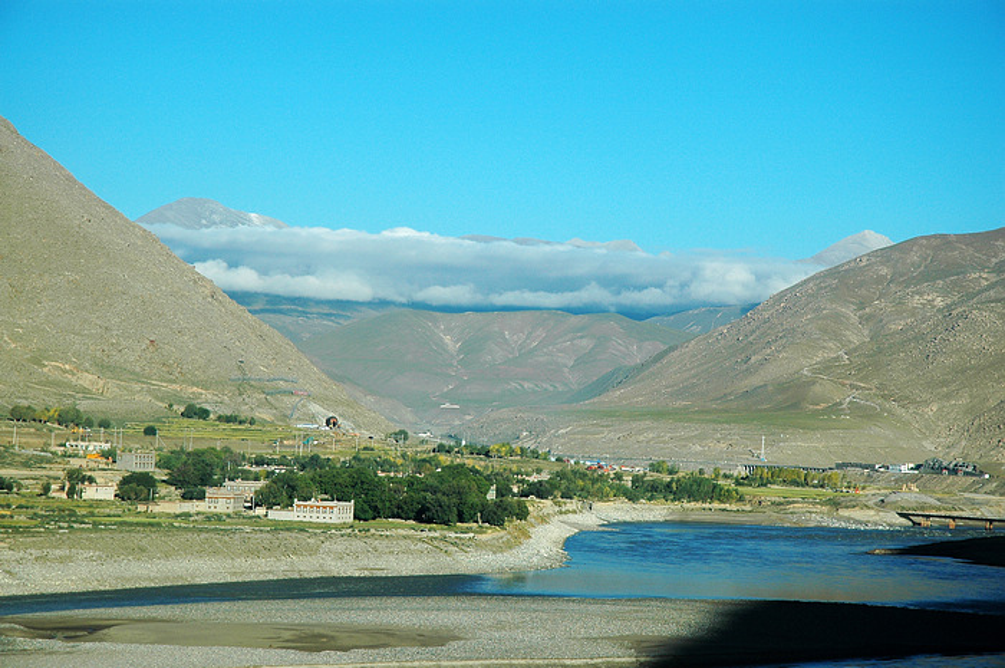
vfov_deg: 13.0
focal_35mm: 105
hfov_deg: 19.5
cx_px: 502
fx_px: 2928
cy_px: 334
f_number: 8
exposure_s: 1/800
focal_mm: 70
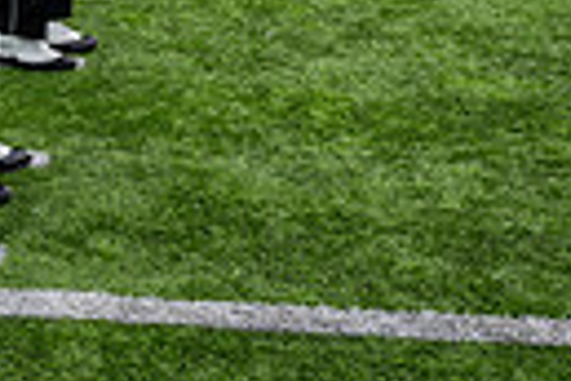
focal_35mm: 117
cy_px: -317
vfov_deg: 10.9
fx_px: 1856
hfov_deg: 16.8
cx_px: -106
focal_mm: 26
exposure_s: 1/500
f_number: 2.8
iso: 125
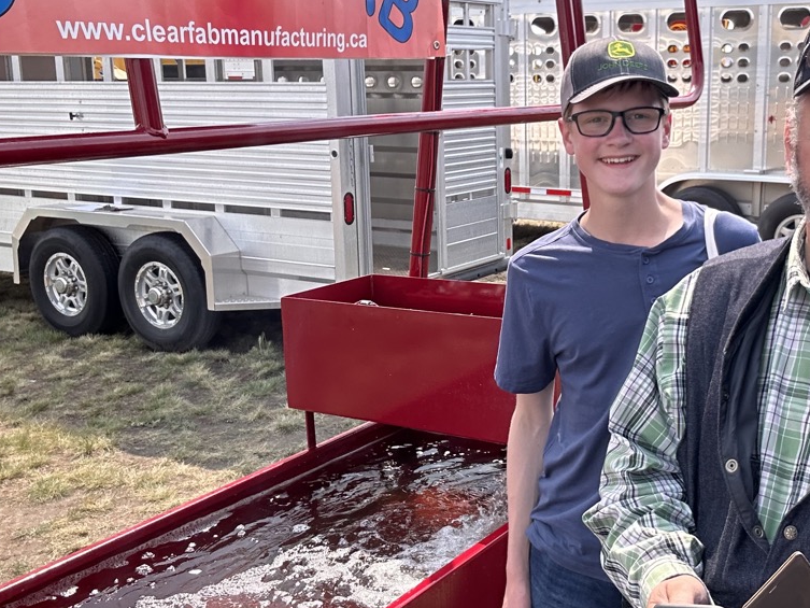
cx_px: 522
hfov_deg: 42.5
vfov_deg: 32.9
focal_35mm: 44
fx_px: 1030
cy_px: 269
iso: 25
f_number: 1.9
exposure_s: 1/546
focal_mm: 2.69
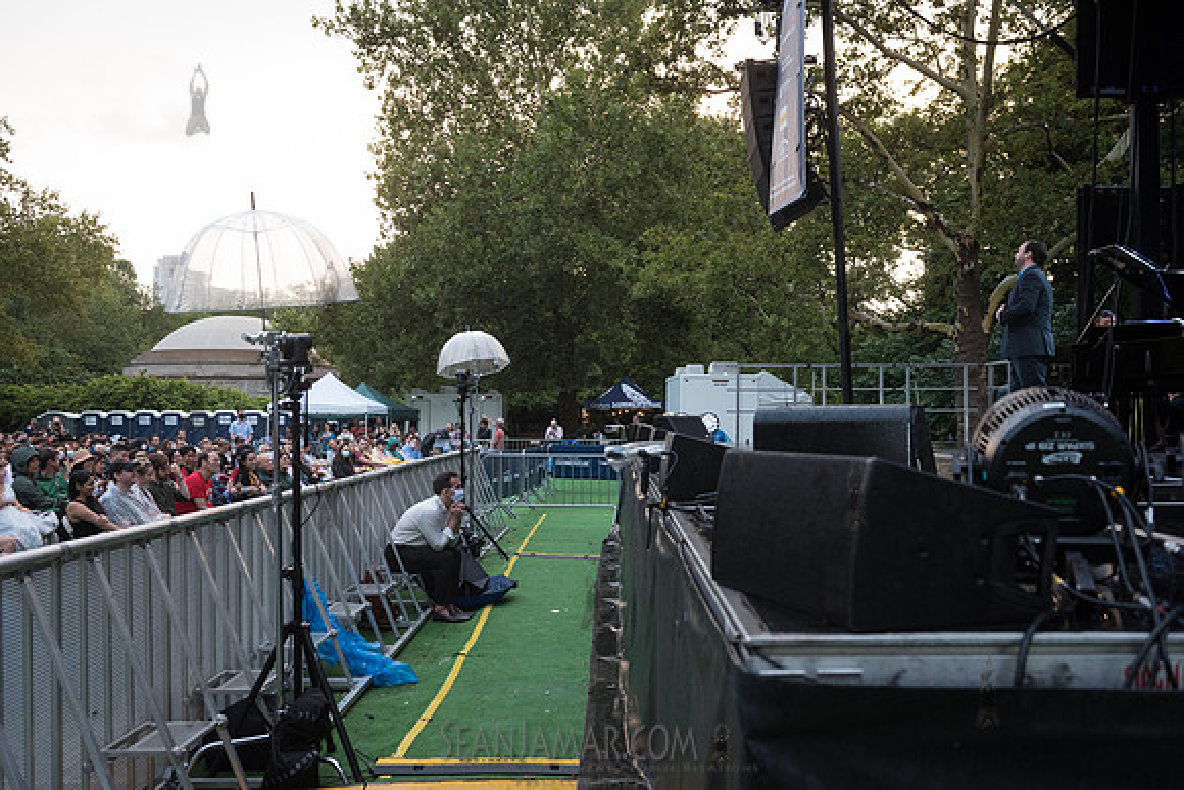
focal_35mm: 35
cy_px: 395
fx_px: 1151
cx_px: 592
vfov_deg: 37.9
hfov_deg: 54.4
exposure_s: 1/500
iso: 1600
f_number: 4.5
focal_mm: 35
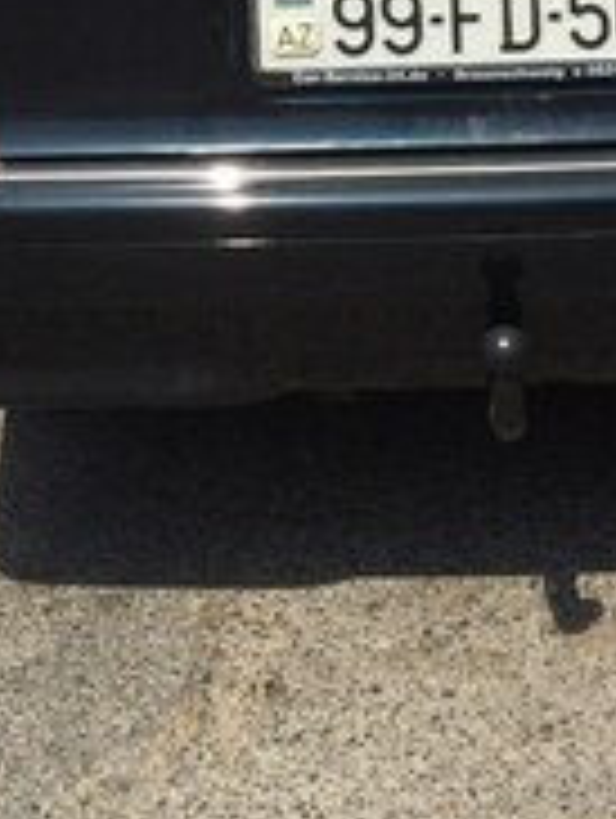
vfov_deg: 22.7
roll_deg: +1.7
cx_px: 459
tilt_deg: -8.9
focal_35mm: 79
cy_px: -171
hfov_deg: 18.6
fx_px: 1870
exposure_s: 1/3425
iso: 32
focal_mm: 4.15
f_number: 2.2
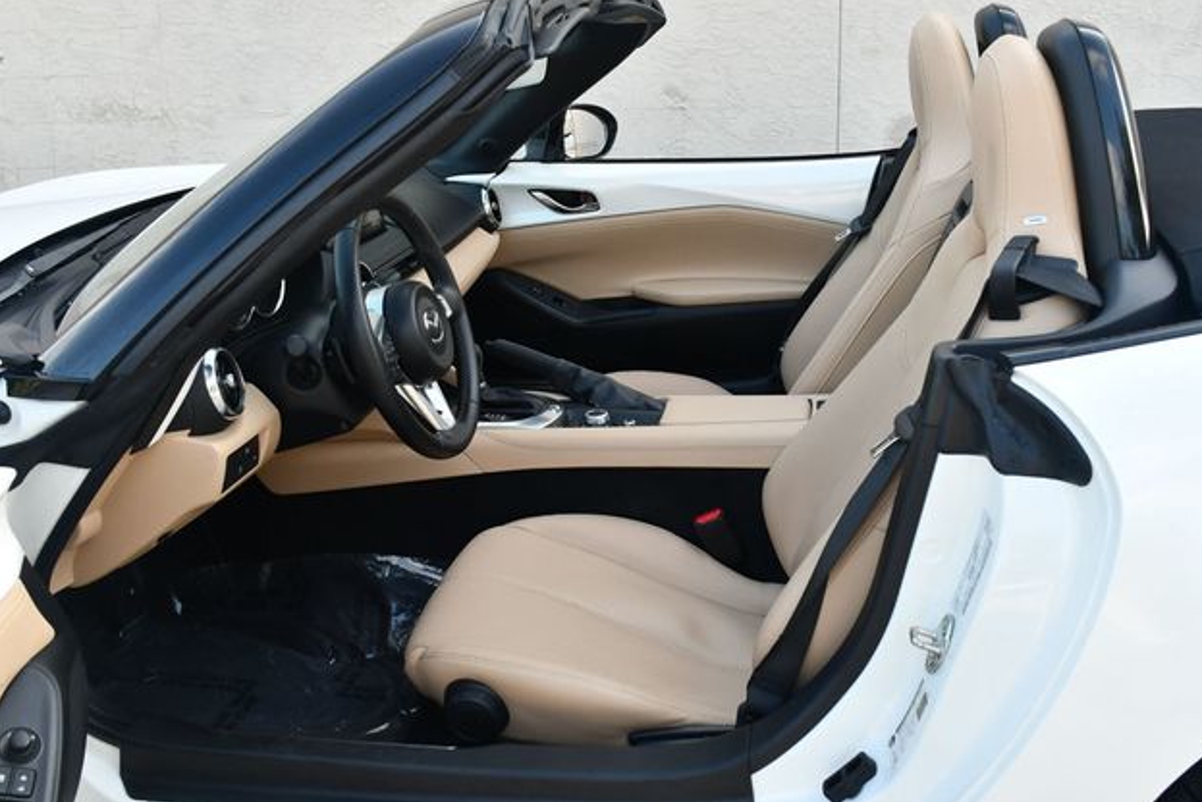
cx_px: 614
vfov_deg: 36.0
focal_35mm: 37
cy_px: 395
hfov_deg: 51.9
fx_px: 1236
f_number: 5.6
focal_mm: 18
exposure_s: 1/250
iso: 400
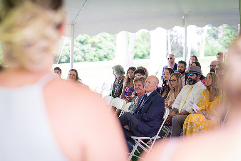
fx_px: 593
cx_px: 120
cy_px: 80
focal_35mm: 89
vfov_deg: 15.4
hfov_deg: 23.0
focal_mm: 85
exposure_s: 1/250
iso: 500
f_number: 3.2
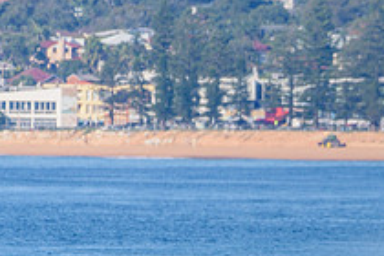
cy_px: 321
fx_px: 14698
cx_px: 455
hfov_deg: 1.5
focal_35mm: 1378
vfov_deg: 1.0
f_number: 5.6
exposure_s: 1/2000
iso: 160
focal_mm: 500
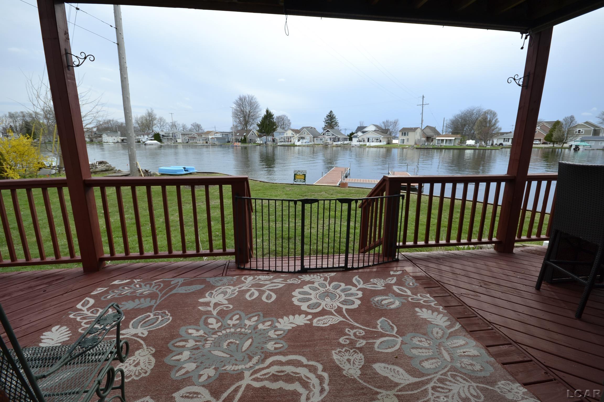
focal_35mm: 15
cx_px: 302
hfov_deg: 100.4
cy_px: 201
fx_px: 252
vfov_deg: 77.3
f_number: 5.6
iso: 160
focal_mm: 10
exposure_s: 1/125
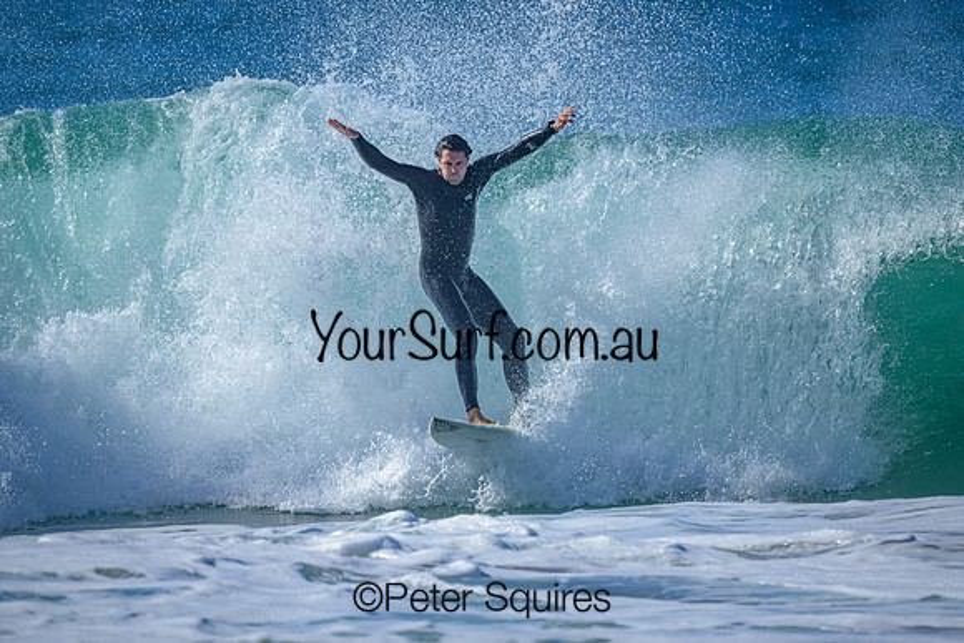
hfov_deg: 2.4
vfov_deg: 1.6
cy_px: 309
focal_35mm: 842
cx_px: 507
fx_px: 22555
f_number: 6.3
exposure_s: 1/2000
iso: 200
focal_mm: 800
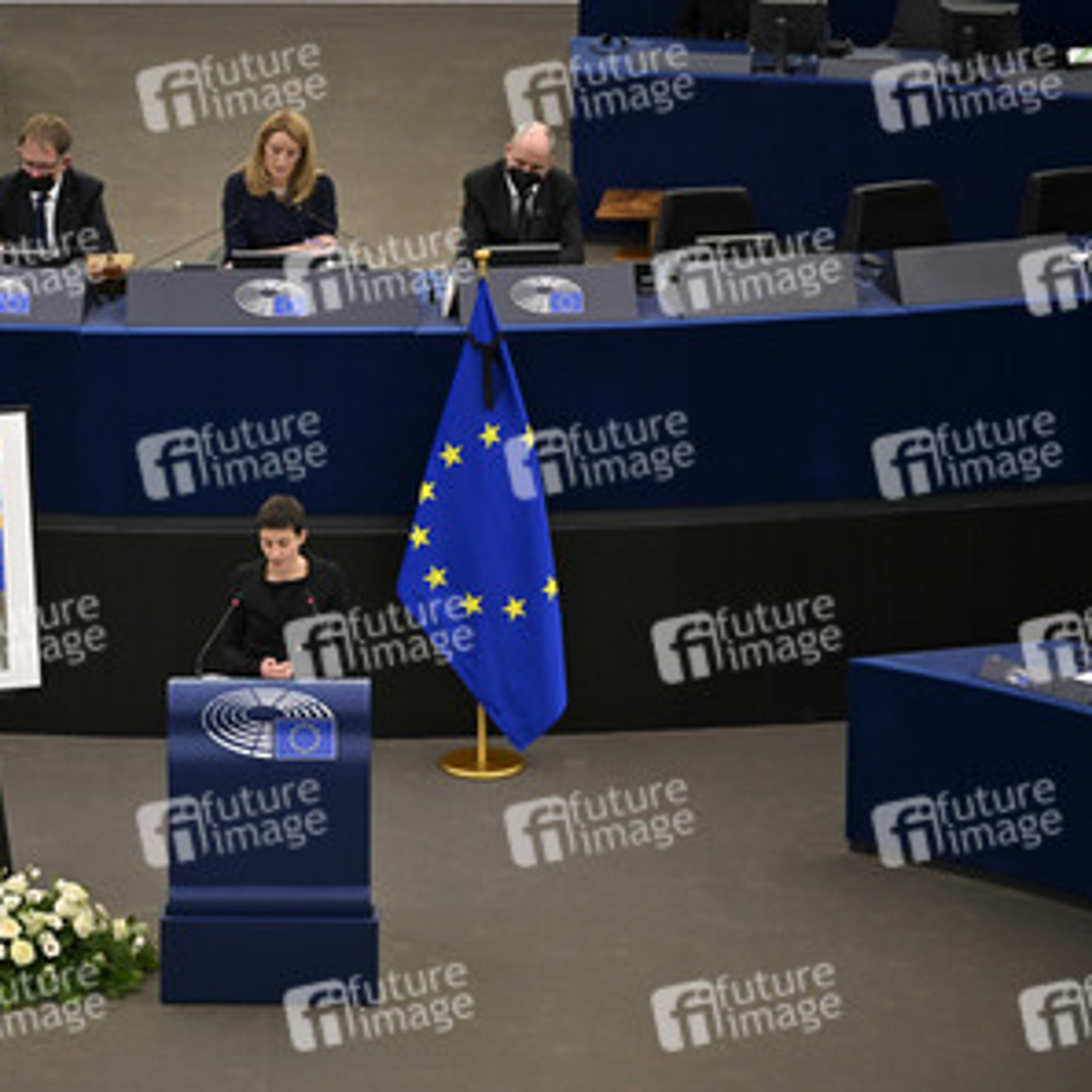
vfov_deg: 6.8
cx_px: 281
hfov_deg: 6.8
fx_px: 9208
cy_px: 548
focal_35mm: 258
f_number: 2.8
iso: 800
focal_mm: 200
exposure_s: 1/400
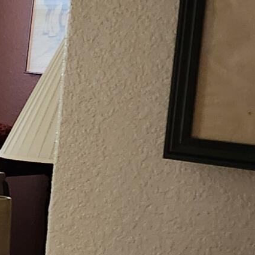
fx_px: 1192
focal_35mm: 143
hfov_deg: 9.4
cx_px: -522
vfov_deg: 12.1
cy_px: 233
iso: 400
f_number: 1.8
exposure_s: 1/120
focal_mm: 5.54
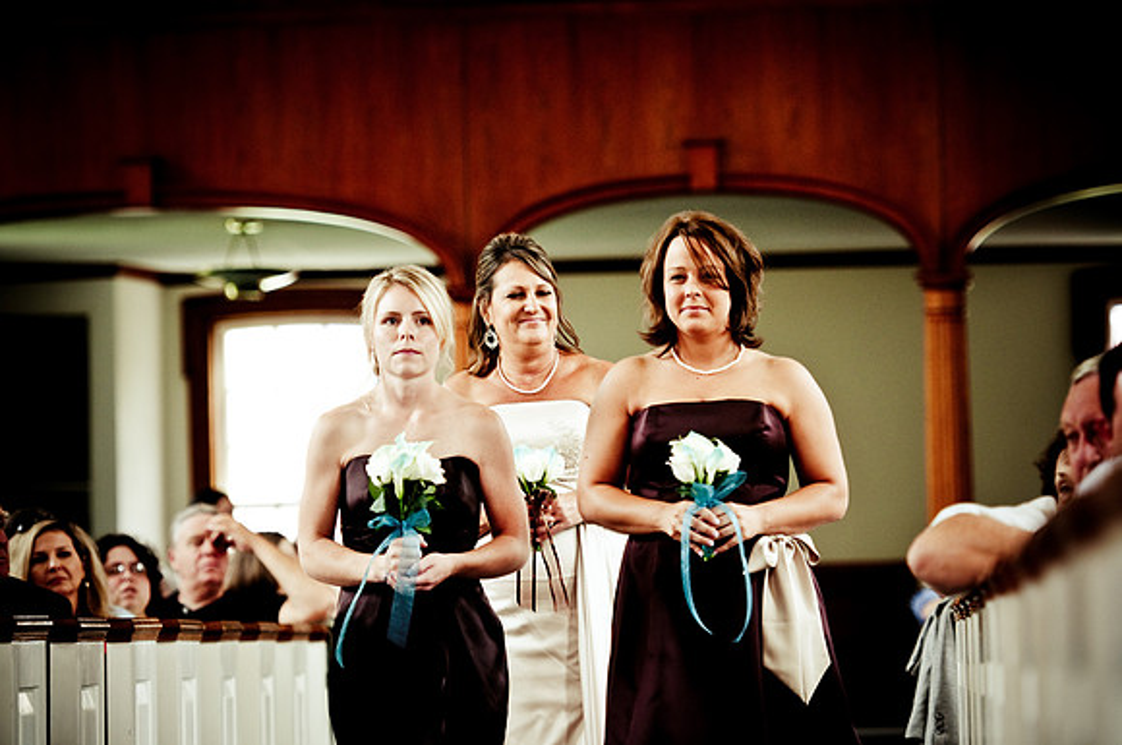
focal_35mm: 202
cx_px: 561
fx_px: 6302
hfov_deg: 10.2
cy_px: 372
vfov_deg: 6.8
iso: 200
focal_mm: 135
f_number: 2.8
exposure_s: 1/50
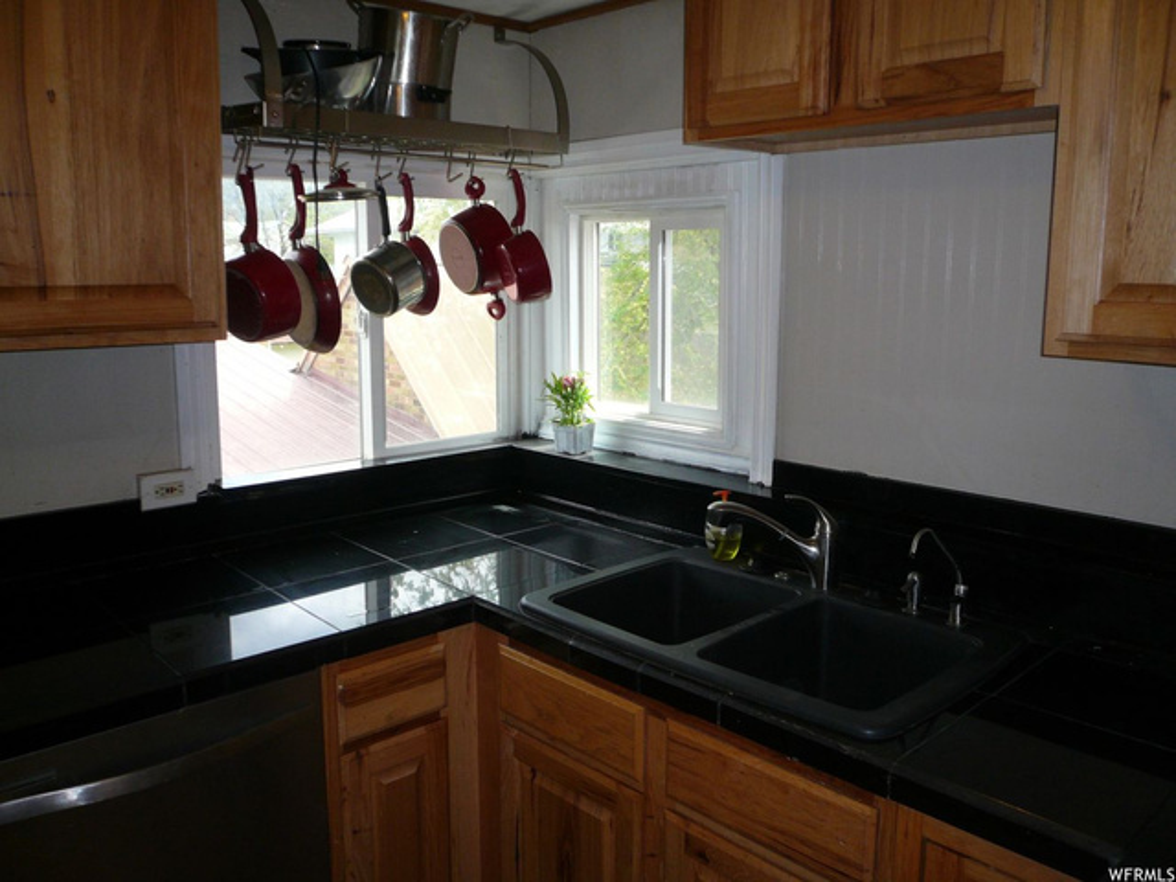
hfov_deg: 63.4
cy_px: 441
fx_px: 951
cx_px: 588
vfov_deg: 49.7
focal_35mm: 28
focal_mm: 4.6
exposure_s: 1/125
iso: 100
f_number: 2.8
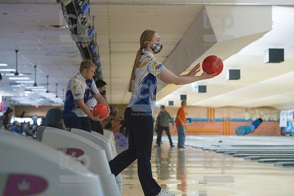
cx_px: 147
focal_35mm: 90
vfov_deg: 15.2
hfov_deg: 22.6
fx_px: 735
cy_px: 98
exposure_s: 1/1000
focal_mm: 90
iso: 10000
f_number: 4
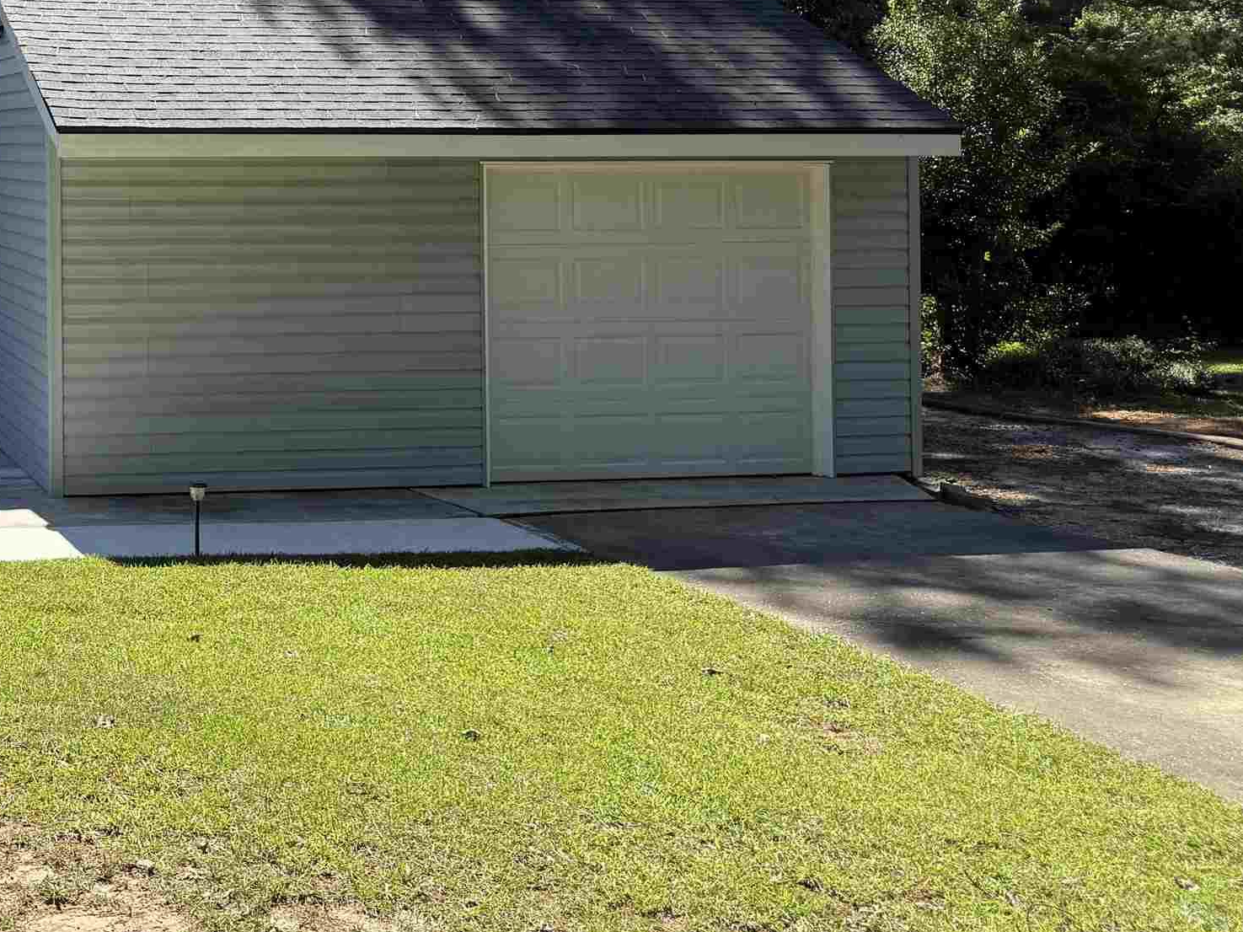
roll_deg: -0.4
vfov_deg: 28.3
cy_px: 148
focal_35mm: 50
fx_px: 1795
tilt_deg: +0.0
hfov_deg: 34.6
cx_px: -13
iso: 80
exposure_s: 1/1585
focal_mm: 6.76
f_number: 1.78
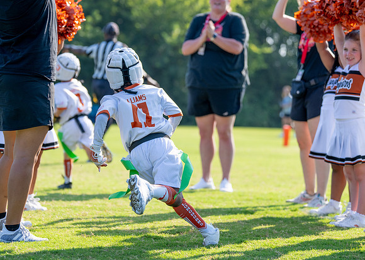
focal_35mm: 127
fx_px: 1311
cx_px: 152
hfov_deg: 15.8
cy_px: 120
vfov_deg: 11.3
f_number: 2.8
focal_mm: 94
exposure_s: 1/1600
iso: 200
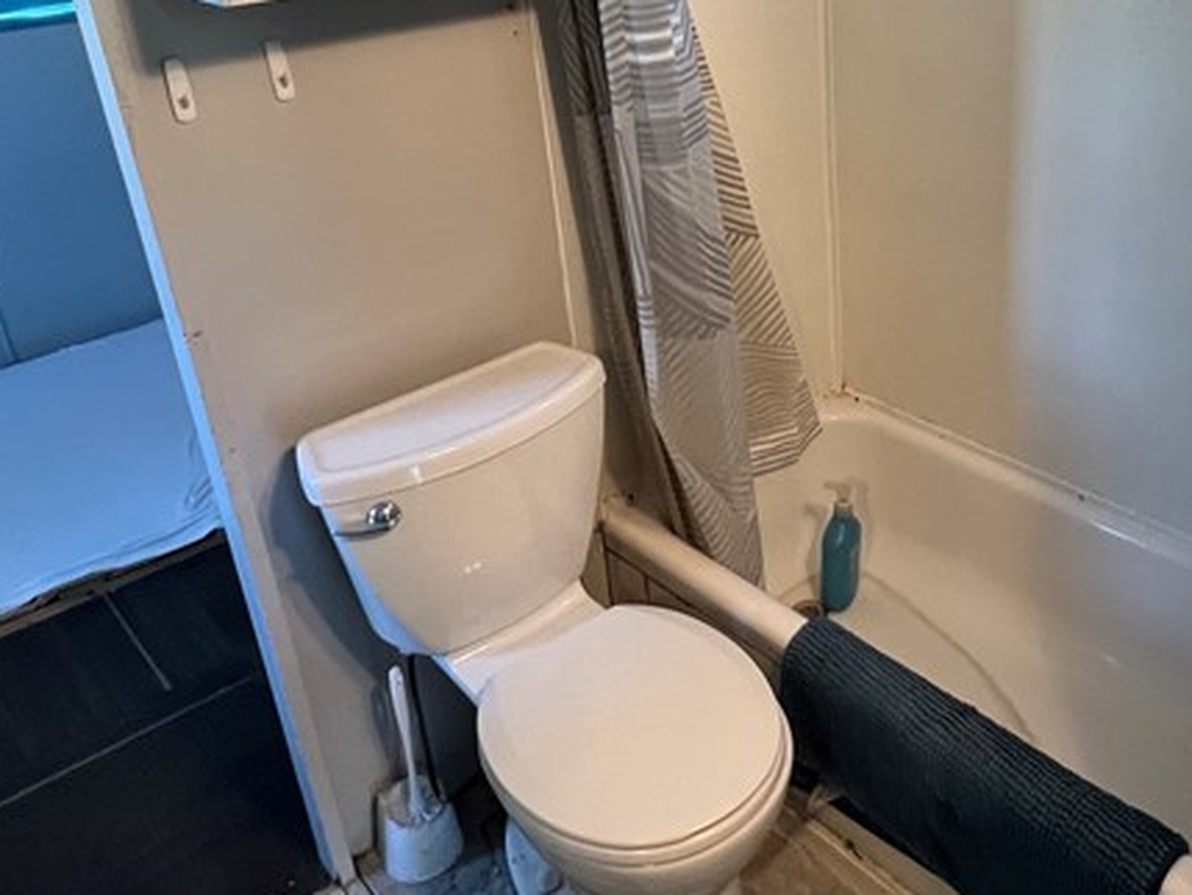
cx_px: 828
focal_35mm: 31
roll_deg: +1.3
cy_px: 286
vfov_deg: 44.7
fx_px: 1068
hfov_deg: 56.6
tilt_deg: -21.6
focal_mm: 1.57
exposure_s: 1/60
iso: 250
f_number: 1.8
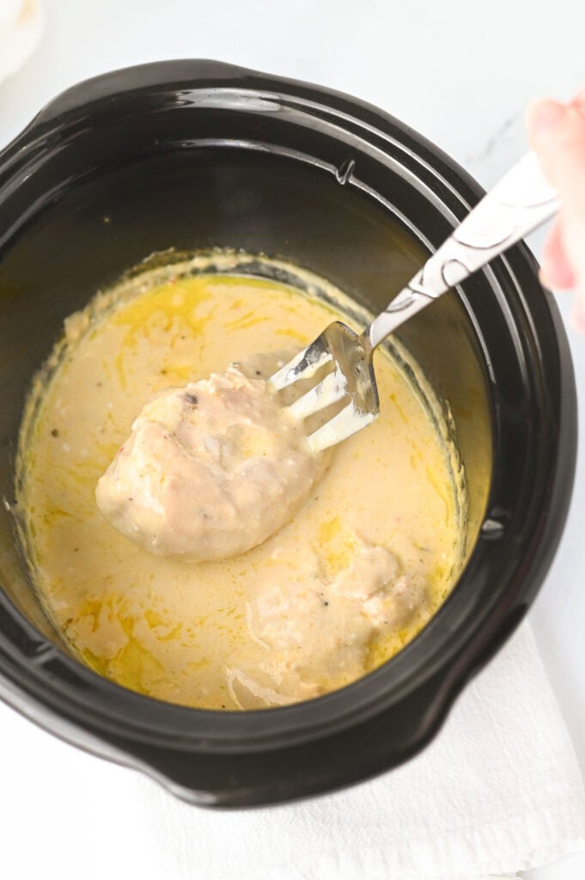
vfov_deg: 39.6
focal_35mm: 50
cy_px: 440
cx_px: 292
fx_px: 1221
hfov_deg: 26.9
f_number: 5
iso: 1100
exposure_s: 1/160
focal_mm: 50
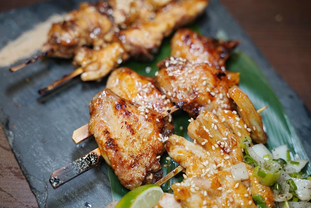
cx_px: 156
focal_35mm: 75
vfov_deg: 18.2
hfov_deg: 27.0
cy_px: 104
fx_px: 648
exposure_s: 1/160
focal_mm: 75
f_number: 4
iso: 500
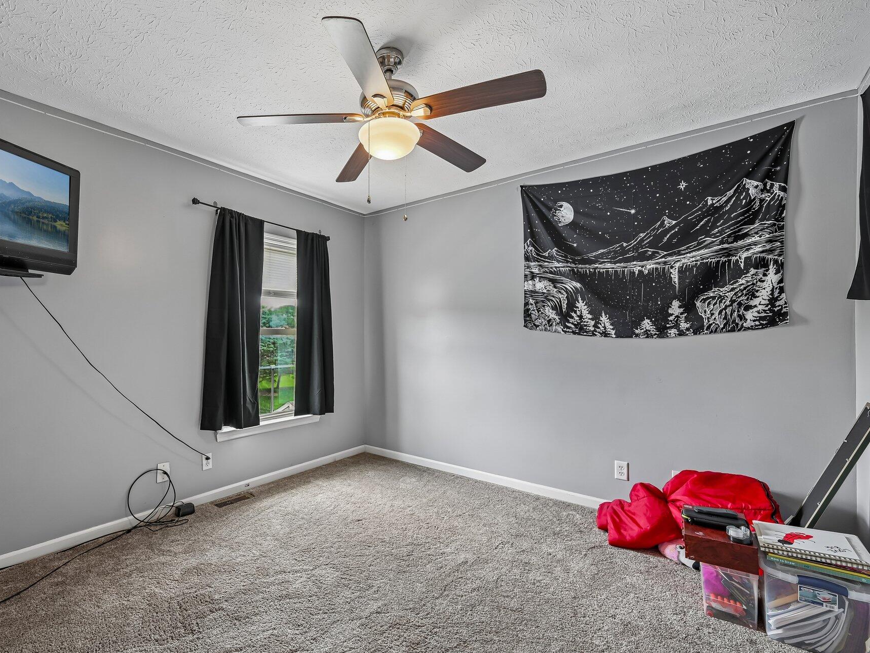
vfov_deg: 78.1
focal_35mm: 16
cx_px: 377
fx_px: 402
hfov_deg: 93.9
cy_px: 336
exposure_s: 1/15
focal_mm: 14
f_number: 4
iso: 400
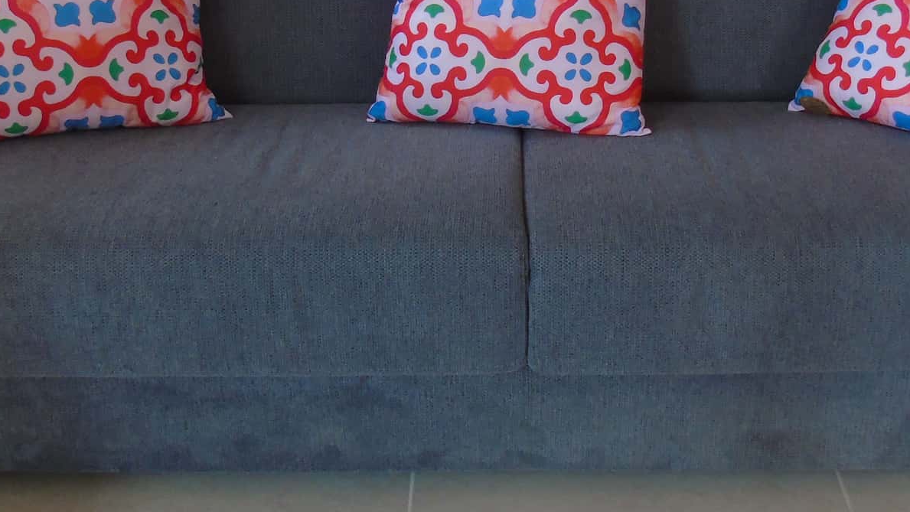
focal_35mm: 55
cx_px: 507
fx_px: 1327
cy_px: 31
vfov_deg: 21.3
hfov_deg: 37.8
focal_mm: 4.4
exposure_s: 1/30
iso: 160
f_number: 3.4
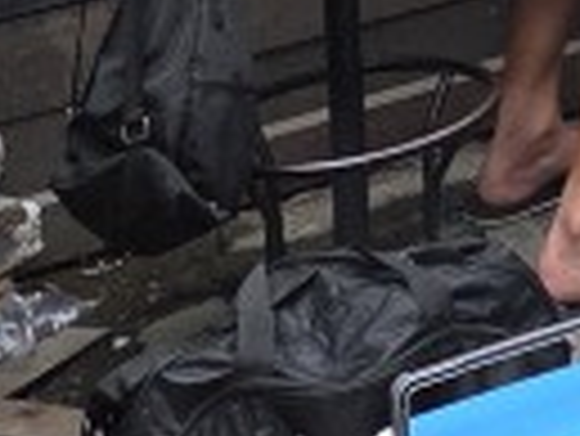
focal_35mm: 182
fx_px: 3052
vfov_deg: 6.8
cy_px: -1169
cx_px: 1461
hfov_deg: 9.5
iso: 80
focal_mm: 5.4
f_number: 1.8
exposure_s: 1/180
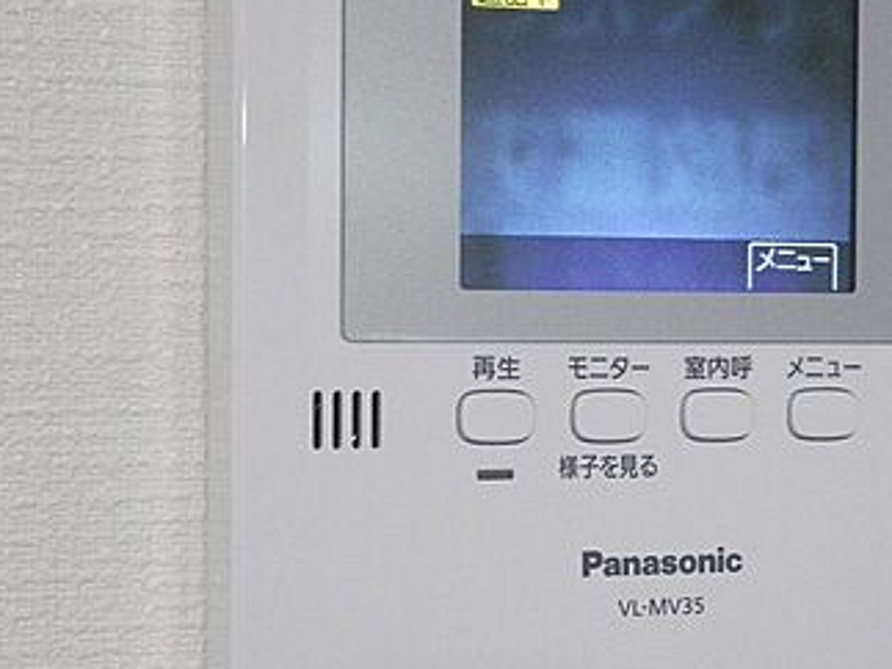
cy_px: 409
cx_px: 605
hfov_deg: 18.0
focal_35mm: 109
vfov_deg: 13.6
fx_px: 2808
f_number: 3.7
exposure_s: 1/80
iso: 640
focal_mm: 9.8
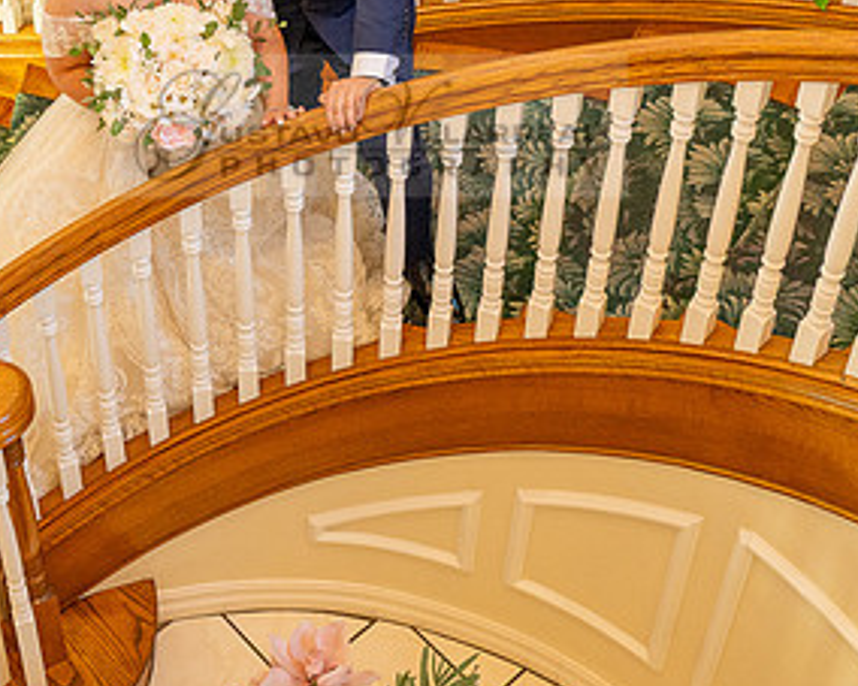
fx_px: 1777
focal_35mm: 70
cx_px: 232
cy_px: 33
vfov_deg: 21.2
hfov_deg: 26.8
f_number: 4
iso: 1250
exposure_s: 1/200
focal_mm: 31.5
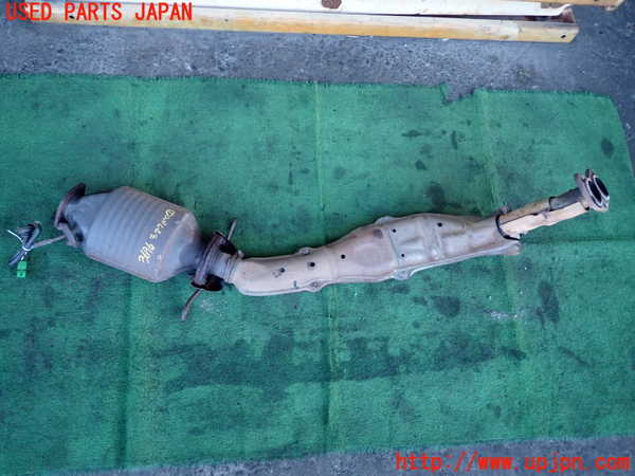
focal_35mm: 25
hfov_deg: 69.4
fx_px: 459
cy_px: 238
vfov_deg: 54.9
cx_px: 318
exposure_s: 1/125
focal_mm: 4.5
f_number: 2
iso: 200
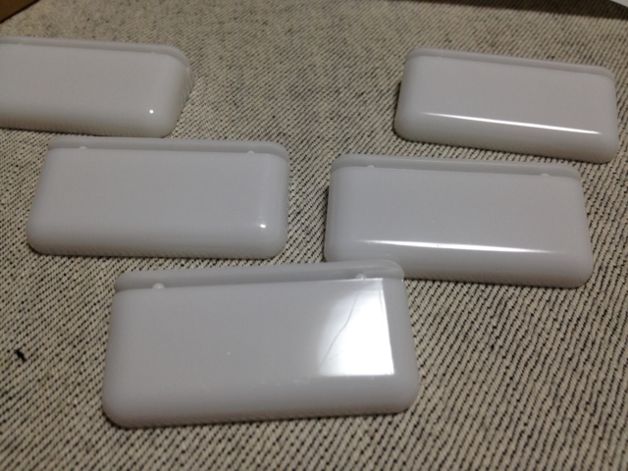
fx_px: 635
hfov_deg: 52.6
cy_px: 236
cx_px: 314
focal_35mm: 35
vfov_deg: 40.7
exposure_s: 1/40
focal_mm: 4.28
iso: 50
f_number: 2.4
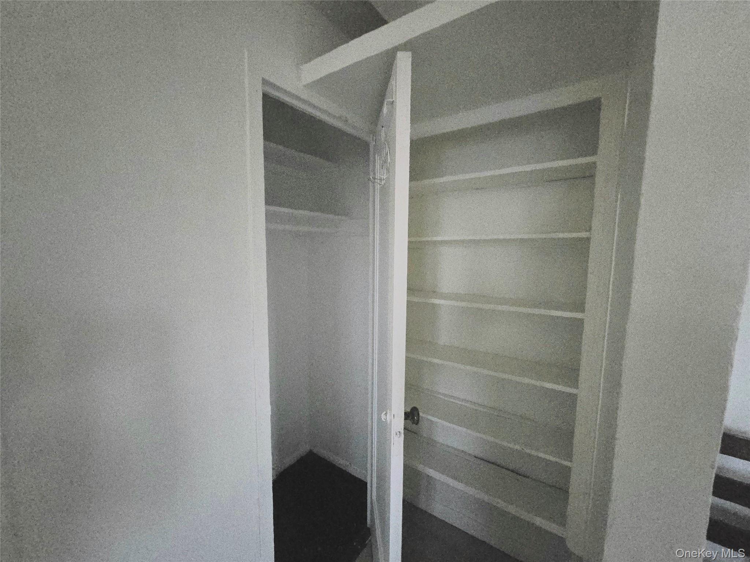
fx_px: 282
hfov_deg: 106.2
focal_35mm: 13
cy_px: 281
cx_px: 375
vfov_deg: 89.9
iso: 3200
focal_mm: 2.2
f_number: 2.2
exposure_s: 1/24
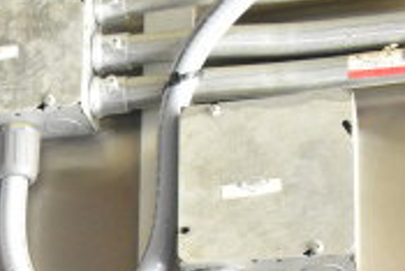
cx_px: -176
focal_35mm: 115
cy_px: 457
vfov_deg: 11.3
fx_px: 1295
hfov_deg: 16.4
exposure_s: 1/80
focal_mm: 22
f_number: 4.5
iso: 6400
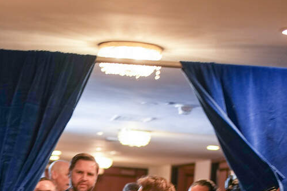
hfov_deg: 16.7
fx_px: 965
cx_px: 41
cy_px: 224
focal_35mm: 121
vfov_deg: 11.1
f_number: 1.4
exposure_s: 1/125
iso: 640
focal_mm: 50
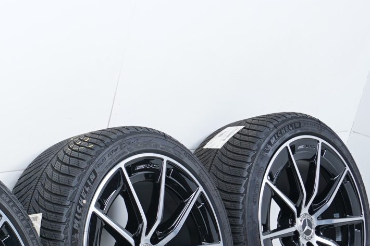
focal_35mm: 92
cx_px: -122
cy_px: 272
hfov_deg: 20.2
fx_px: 945
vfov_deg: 14.5
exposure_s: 1/125
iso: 250
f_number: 7.1
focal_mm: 34
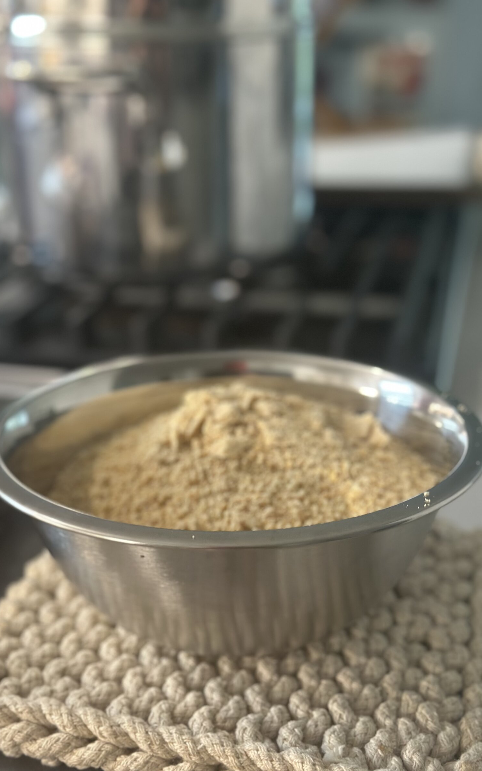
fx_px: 1072
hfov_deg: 25.3
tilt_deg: -20.5
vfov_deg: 39.6
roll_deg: -0.3
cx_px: 221
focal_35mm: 51
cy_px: 385
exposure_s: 1/40
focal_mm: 6.86
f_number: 1.78
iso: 250
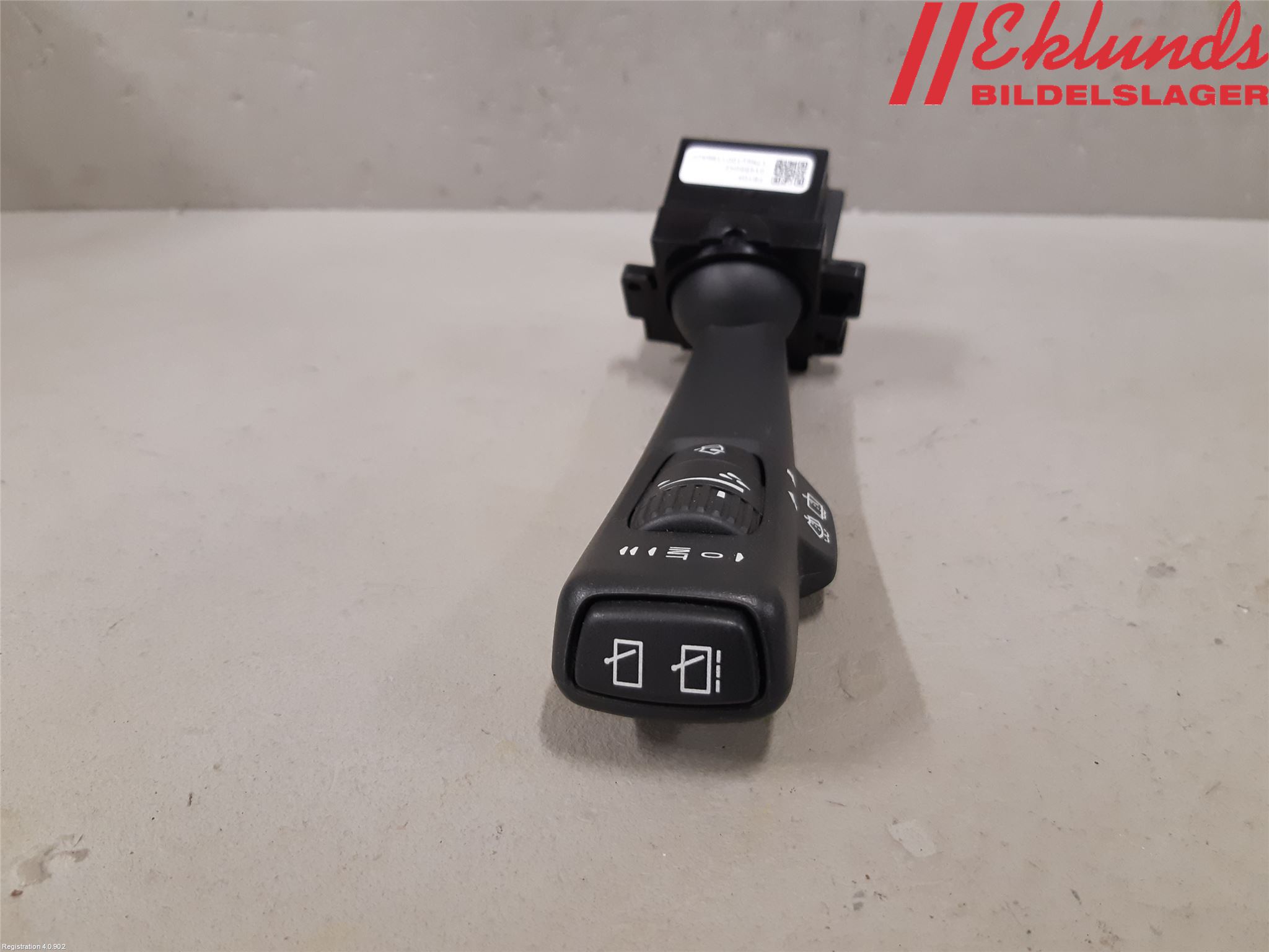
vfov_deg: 53.1
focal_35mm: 26
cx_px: 634
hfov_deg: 67.3
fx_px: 953
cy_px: 476
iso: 160
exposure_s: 1/50
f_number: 1.7
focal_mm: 3.93
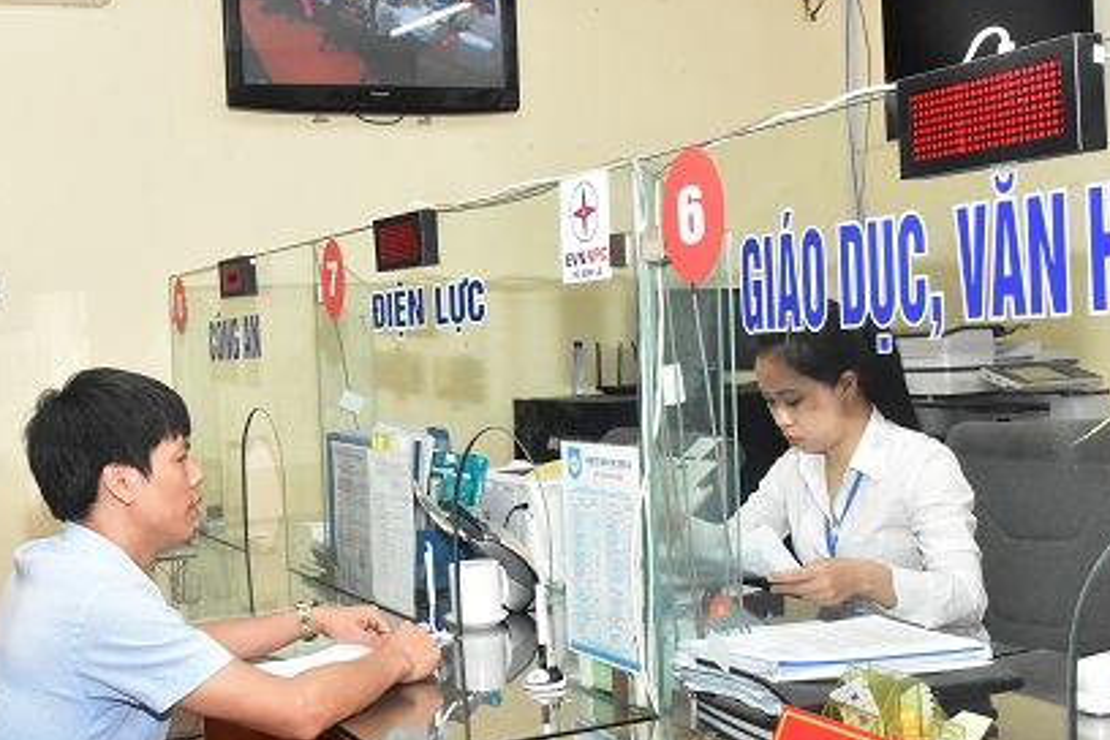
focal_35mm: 51
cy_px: 422
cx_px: 435
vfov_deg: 26.6
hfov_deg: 38.9
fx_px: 1564
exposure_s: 1/60
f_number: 11
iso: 5000
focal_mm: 23
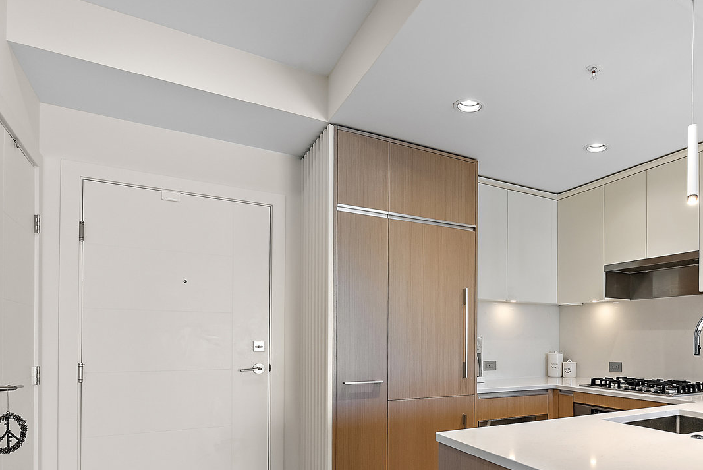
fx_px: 469
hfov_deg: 70.8
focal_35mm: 24
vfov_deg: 51.3
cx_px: 488
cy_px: 343
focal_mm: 16
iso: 320
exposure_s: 1/13
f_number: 8
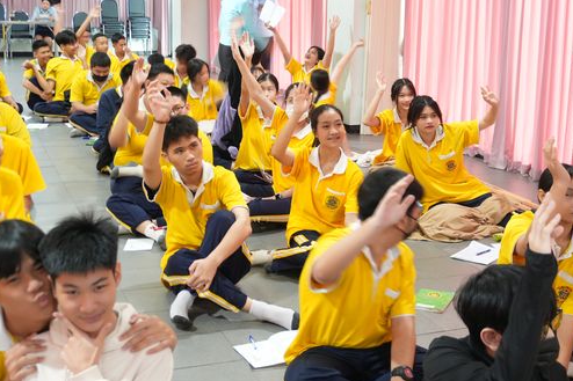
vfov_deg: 26.5
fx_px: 811
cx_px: 285
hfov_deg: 38.9
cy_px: 175
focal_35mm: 51
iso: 500
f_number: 4.5
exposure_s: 1/6
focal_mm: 28
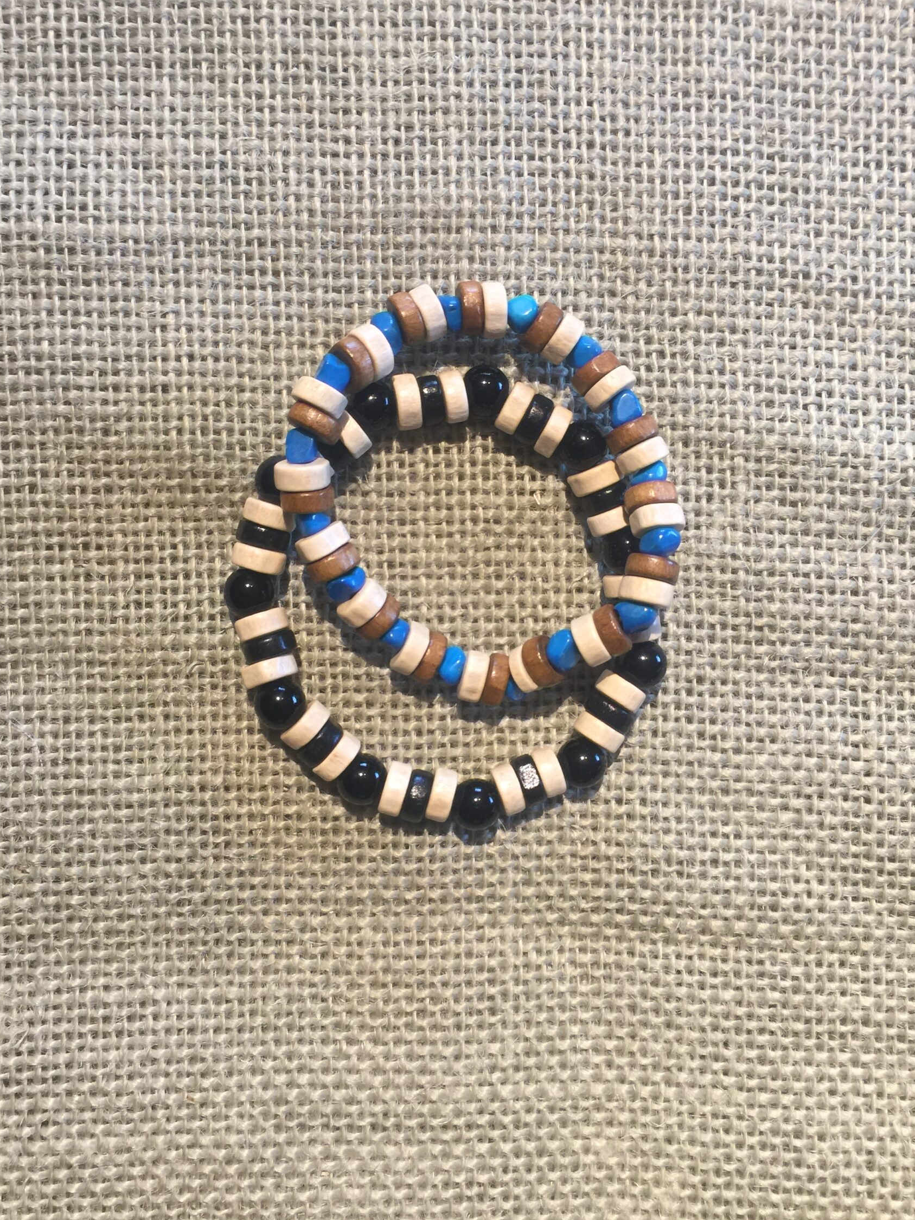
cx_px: 443
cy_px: 584
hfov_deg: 42.9
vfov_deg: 55.3
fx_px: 1163
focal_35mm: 33
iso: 32
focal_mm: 4.15
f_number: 2.2
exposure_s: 1/15
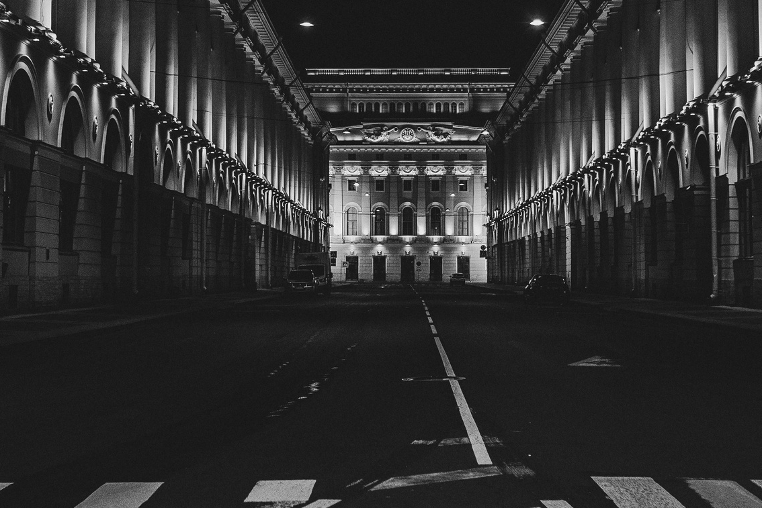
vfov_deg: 17.0
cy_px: 146
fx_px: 1694
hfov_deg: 25.3
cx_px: 307
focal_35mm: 80
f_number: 3.5
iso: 640
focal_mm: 35
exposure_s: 1/200
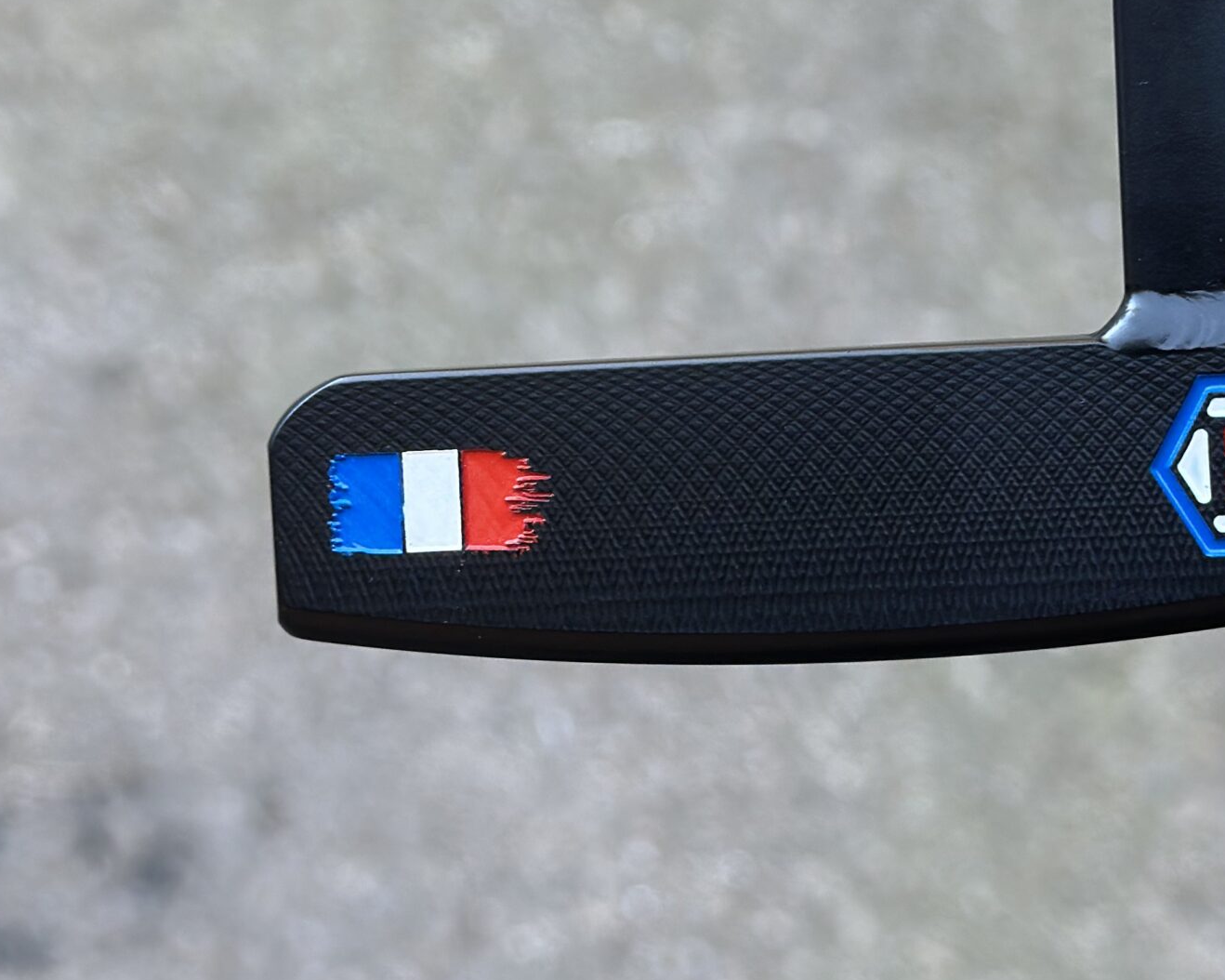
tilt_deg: -54.6
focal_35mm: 91
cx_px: 836
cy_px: 405
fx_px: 3299
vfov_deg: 16.9
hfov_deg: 20.9
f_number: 1.78
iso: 125
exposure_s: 1/70
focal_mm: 6.86
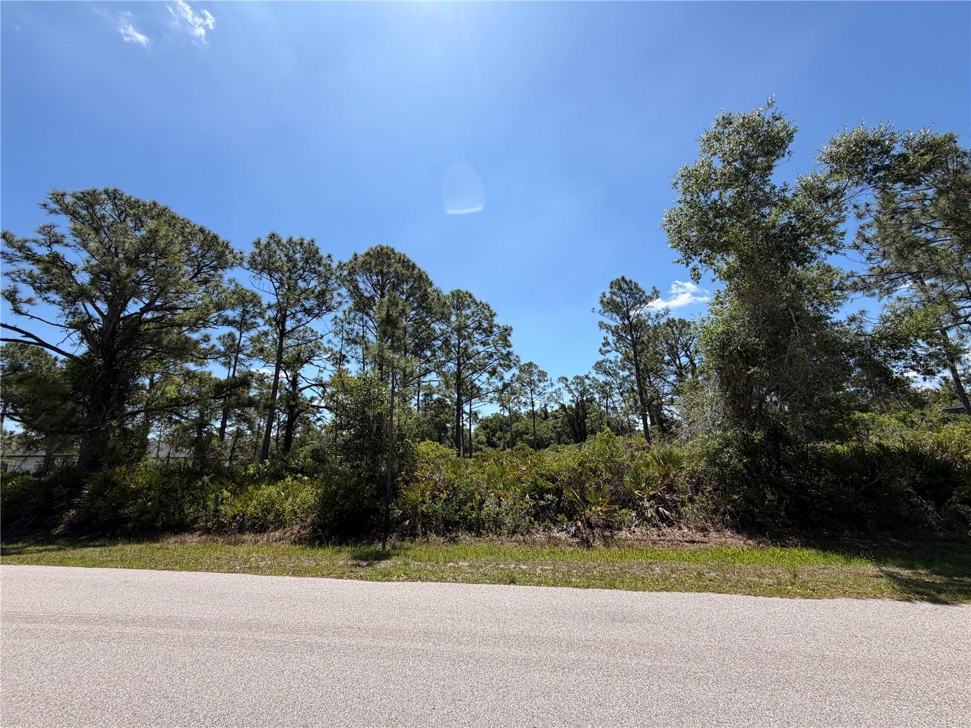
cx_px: 486
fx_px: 393
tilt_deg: +12.8
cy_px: 364
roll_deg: +2.5
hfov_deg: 102.1
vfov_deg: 85.7
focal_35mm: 14
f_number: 2.2
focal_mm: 2.22
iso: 20
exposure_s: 1/770
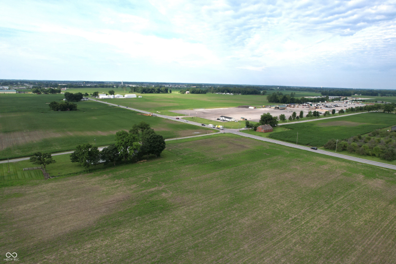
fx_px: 242
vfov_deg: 57.2
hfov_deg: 78.6
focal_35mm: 22
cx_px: 198
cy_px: 132
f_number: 2.8
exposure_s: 1/1600
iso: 100
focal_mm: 8.38
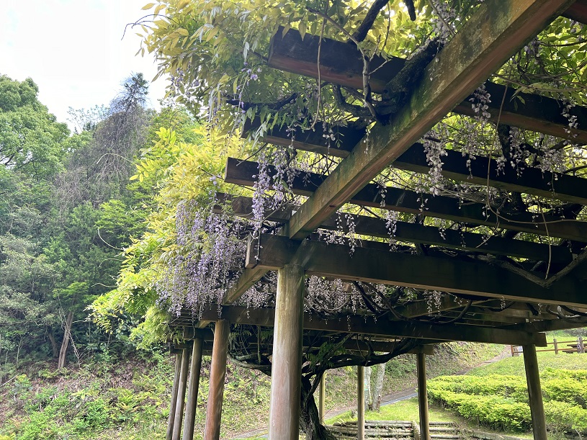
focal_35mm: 26
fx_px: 441
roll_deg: -2.7
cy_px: 220
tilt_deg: +19.7
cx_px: 294
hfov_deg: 67.3
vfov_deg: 53.1
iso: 50
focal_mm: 5.7
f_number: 1.5
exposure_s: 1/484
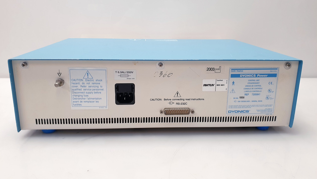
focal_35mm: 29
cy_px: 81
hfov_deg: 66.1
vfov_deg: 40.1
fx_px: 244
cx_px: 159
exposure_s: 1/50
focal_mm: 4.3
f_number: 2.4
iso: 80
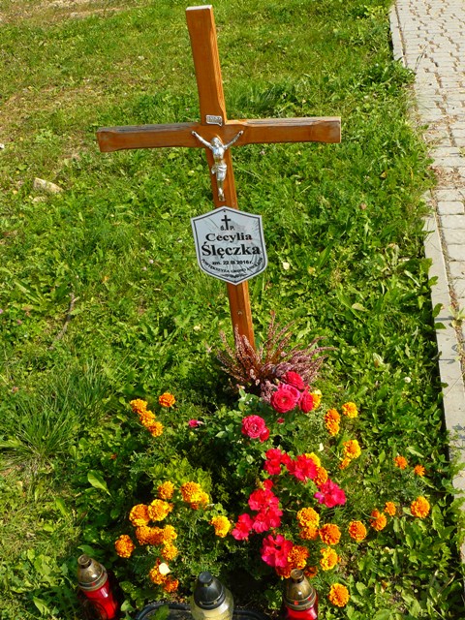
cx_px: 232
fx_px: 645
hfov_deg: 39.7
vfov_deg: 51.4
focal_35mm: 36
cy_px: 310
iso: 100
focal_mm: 6
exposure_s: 1/250
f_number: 5.6
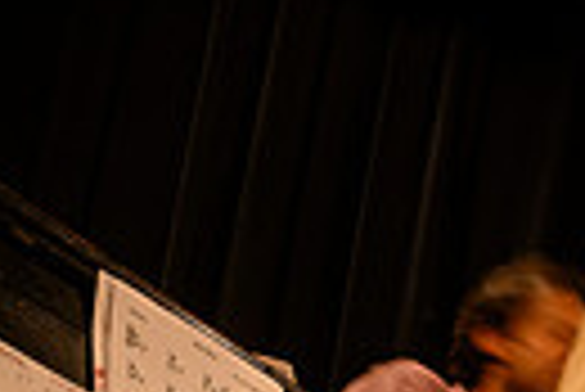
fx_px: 1741
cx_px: 1256
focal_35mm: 107
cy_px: 811
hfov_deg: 14.7
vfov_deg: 11.4
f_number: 9
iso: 400
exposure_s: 1/8
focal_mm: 24
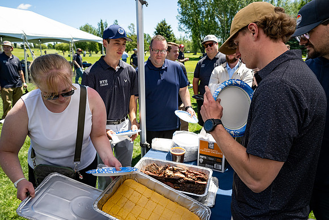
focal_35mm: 24
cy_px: 110
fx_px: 219
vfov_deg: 53.2
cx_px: 164
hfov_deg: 73.7
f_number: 7.1
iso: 400
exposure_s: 1/1000
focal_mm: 24
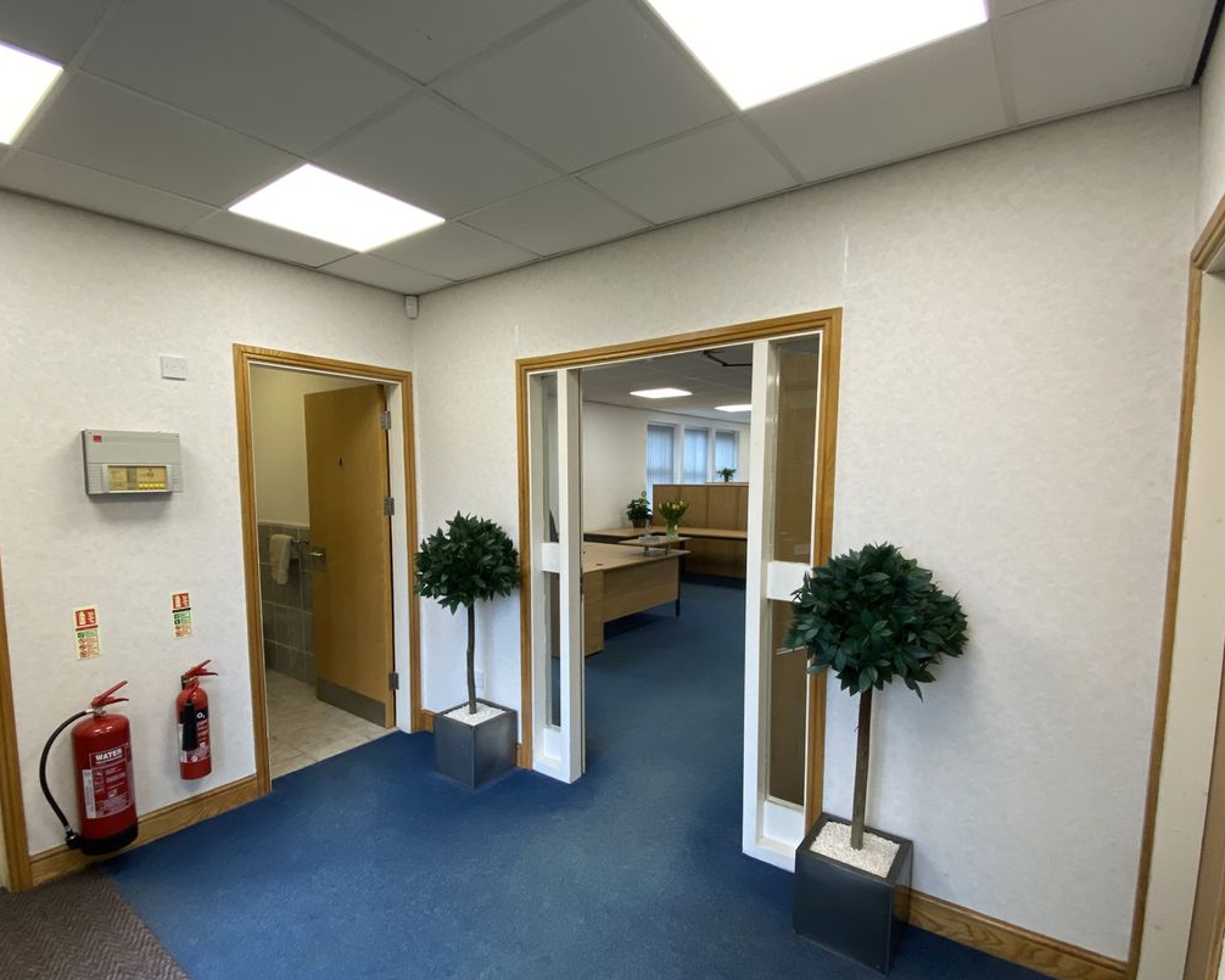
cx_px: 670
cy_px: 485
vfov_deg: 88.0
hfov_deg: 100.4
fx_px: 508
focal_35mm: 14
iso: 100
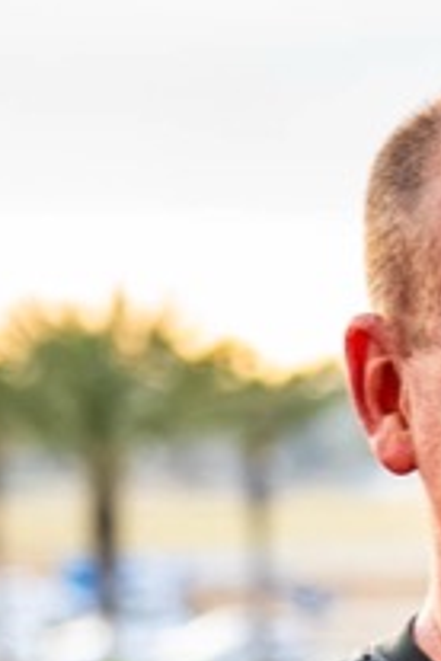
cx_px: 1307
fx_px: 4961
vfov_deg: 7.4
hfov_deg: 4.9
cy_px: 1191
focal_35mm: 270
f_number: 2
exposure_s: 1/160
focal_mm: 35
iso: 160
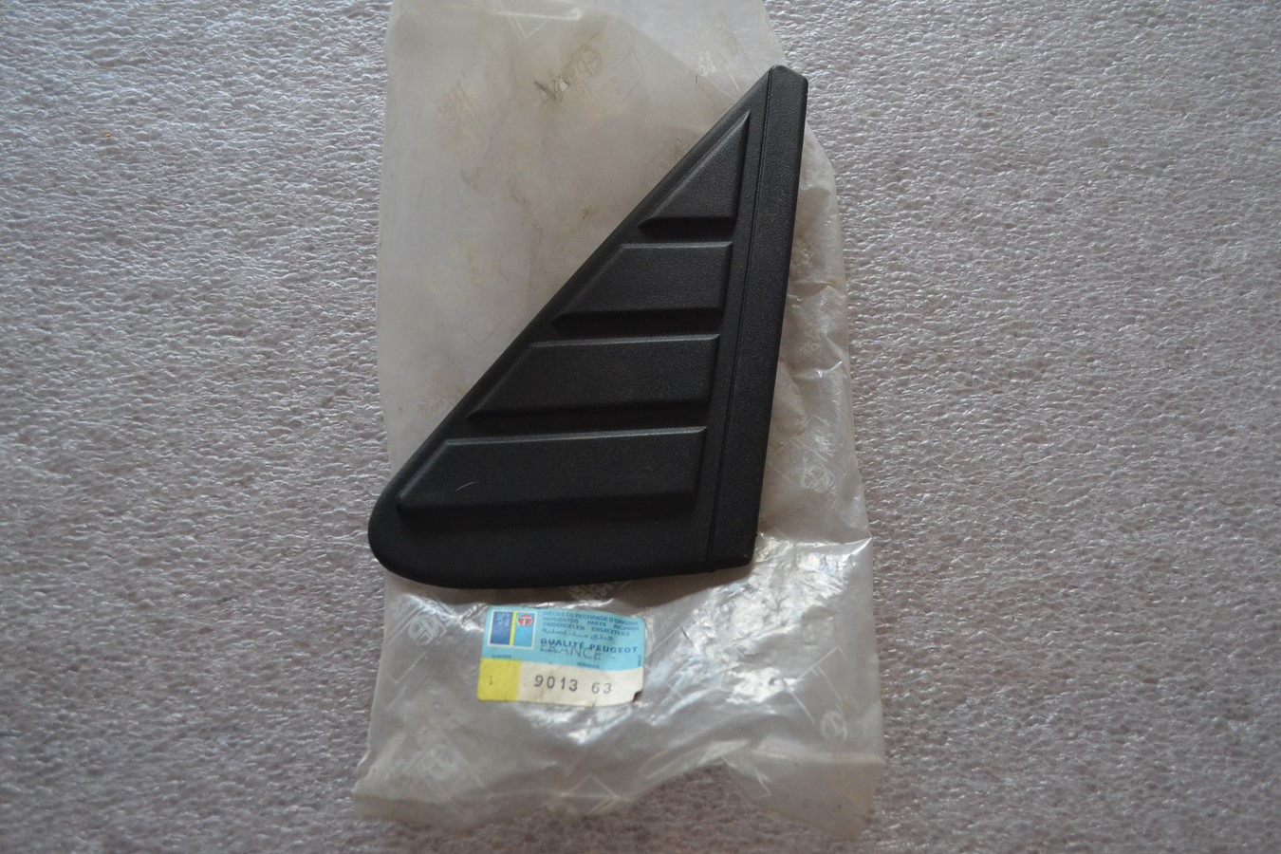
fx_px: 1174
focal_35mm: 33
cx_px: 640
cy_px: 427
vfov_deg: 40.0
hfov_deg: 57.2
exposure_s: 1/60
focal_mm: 22
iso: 1100
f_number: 4
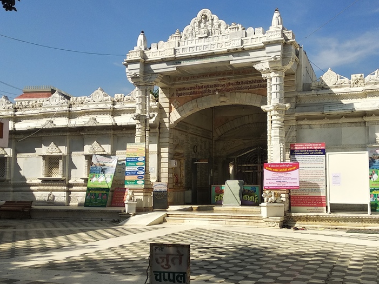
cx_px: 207
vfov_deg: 37.7
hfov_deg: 48.9
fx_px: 416
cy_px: 154
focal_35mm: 38
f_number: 2.2
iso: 100
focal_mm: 3.81
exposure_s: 1/1513
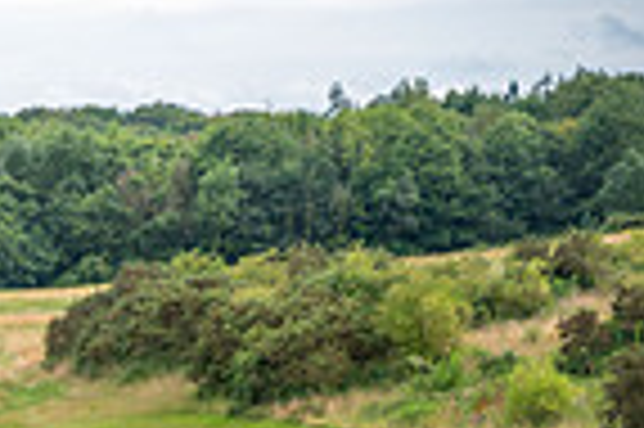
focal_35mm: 284
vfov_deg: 4.8
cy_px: 829
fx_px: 5075
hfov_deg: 7.0
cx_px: -658
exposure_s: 1/400
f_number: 5
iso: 400
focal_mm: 70
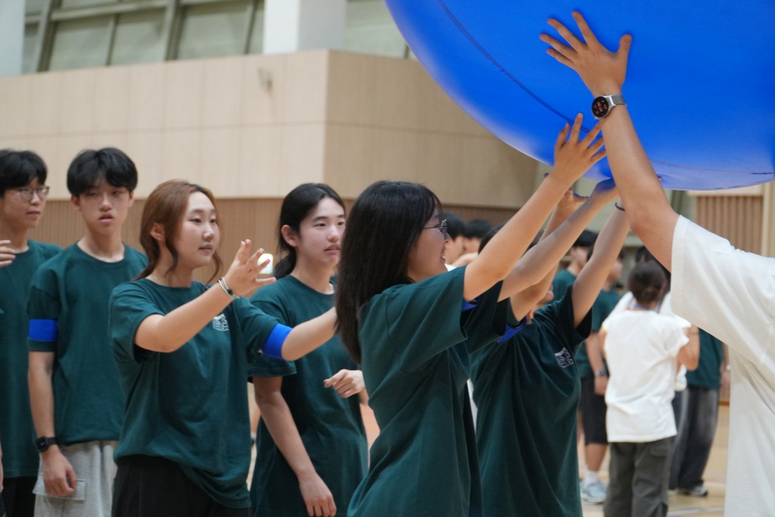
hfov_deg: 22.3
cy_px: 258
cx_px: 388
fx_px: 1969
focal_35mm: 92
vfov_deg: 14.9
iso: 2500
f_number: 4
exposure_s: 1/160
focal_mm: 61
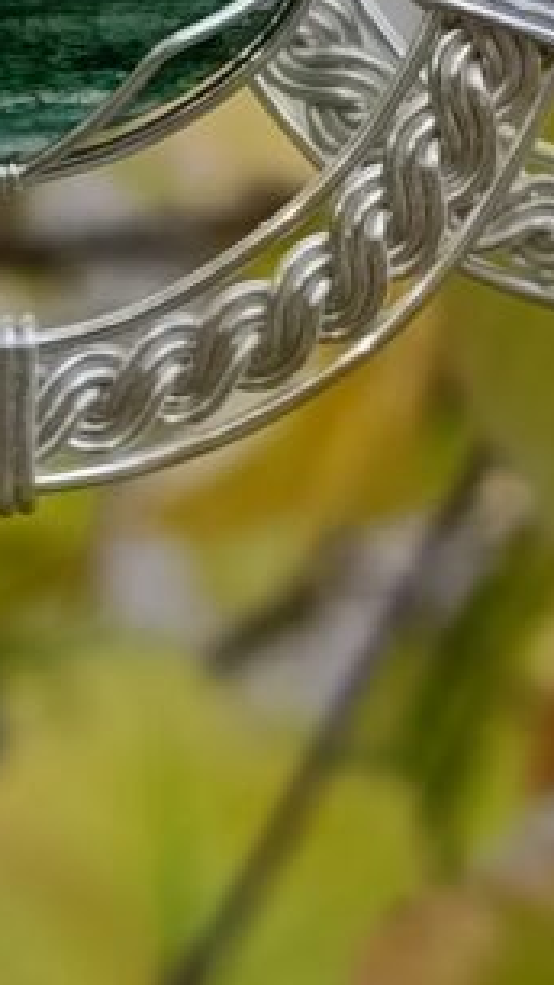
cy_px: -454
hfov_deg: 6.9
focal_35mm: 175
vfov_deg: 11.8
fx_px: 4573
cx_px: 267
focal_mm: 5.24
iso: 50
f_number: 1.7
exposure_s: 1/116
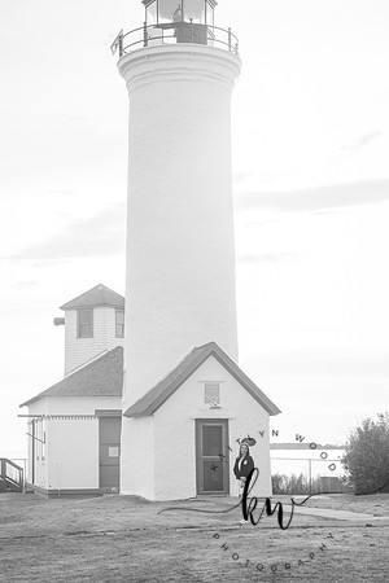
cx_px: 194
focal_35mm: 70
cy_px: 292
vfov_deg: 28.8
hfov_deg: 19.5
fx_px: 1134
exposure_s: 1/320
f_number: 9
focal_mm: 70
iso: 400
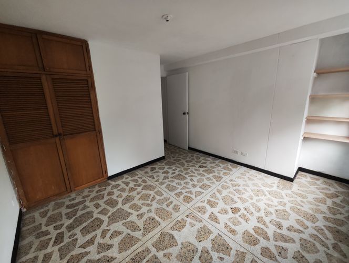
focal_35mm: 14
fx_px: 141
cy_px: 132
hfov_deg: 102.0
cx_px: 174
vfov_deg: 85.8
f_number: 2.2
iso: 625
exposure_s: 1/24
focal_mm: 2.16
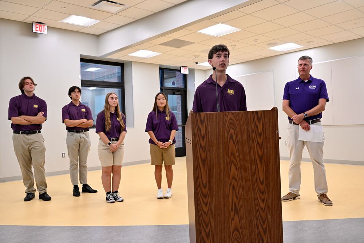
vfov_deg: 41.1
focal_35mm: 32
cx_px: 182
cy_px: 122
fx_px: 324
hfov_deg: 58.7
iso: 800
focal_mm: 32
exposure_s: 1/60
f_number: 4.8
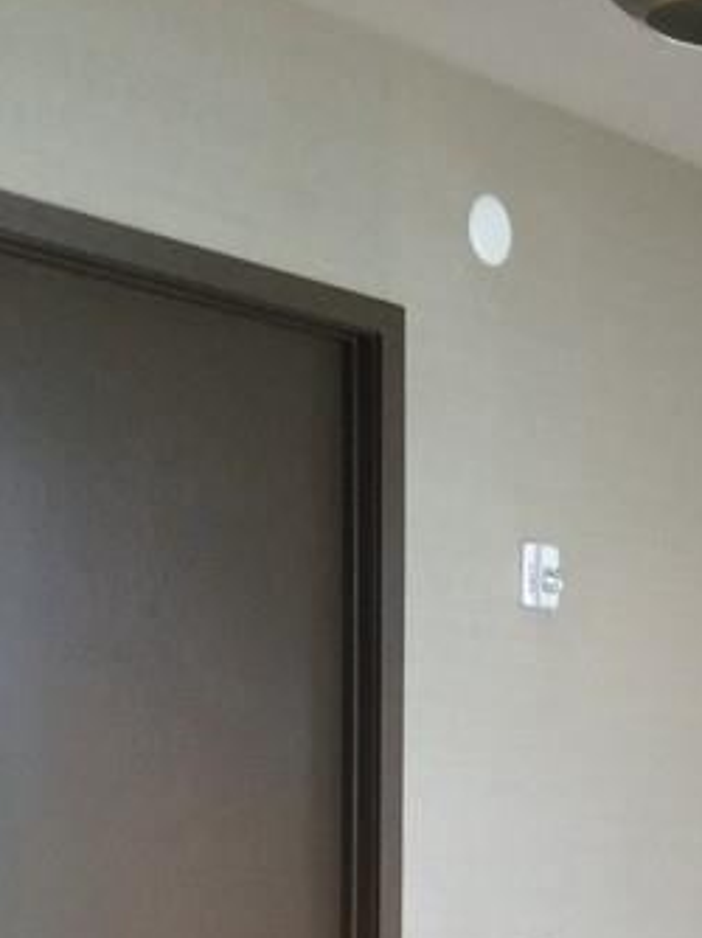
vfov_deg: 20.4
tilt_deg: -9.1
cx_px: 806
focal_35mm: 89
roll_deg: -1.1
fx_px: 2410
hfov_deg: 16.0
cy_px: 1180
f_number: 2.2
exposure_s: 1/30
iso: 80
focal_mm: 4.15
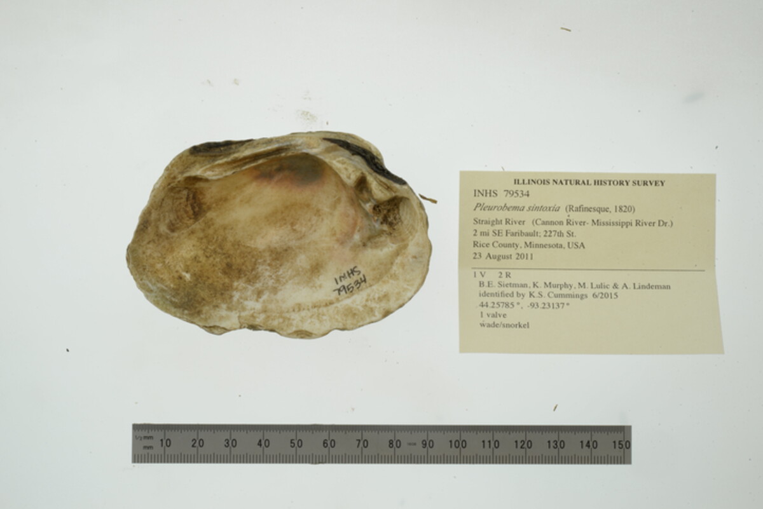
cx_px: 382
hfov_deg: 33.4
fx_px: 1272
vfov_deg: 22.6
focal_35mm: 60
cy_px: 254
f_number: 32
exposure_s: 1/10
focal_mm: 60
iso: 100
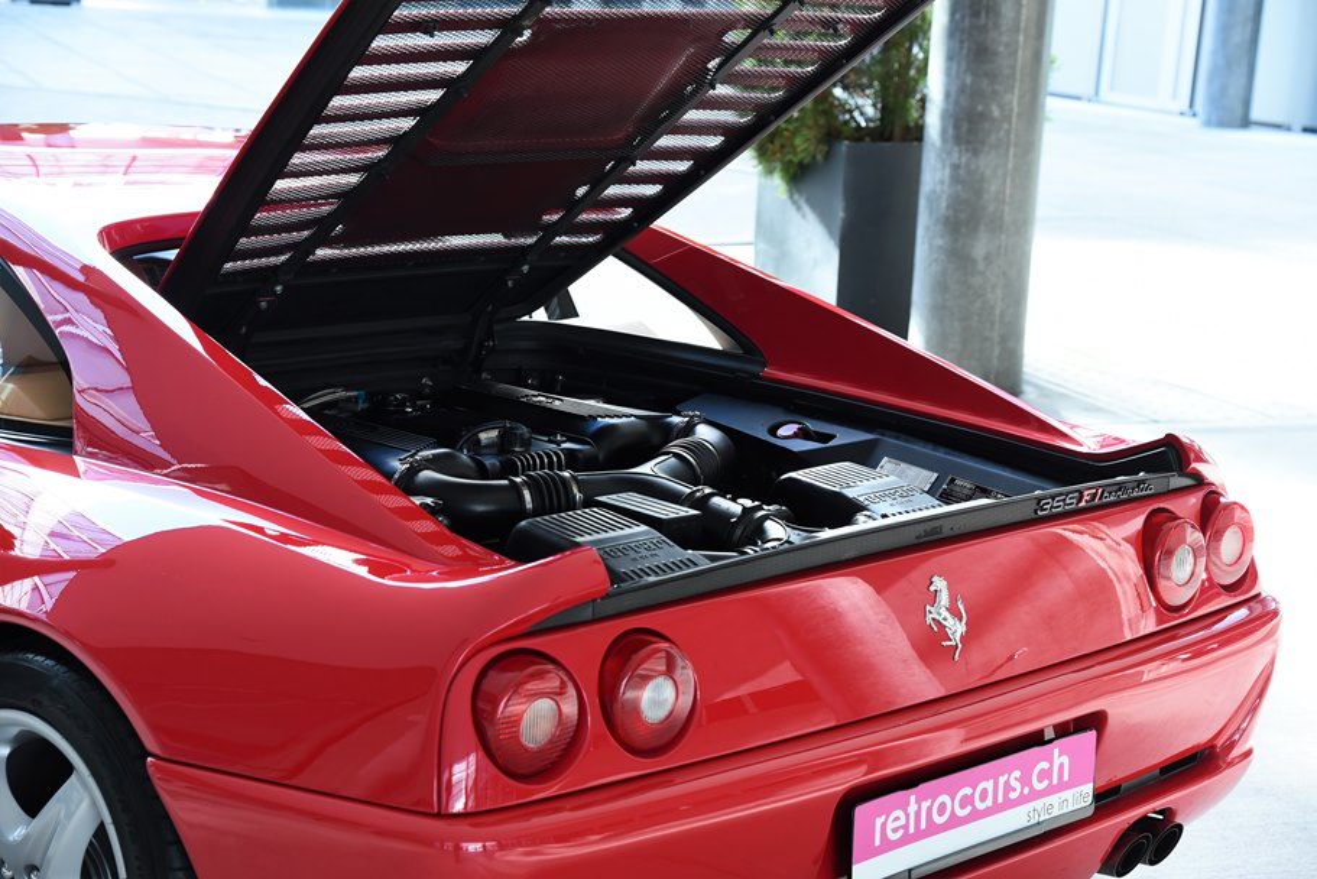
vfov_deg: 20.6
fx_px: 2415
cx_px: 658
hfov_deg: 30.5
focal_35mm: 66
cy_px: 440
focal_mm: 66
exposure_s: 1/60
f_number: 5.6
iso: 1000
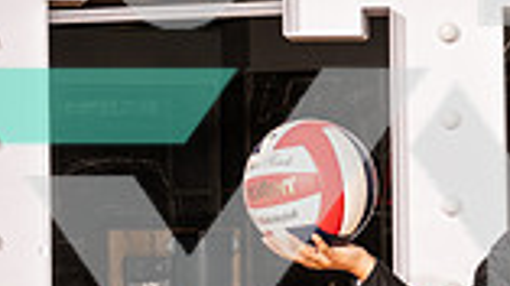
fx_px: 2513
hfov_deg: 11.3
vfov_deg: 6.5
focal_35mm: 186
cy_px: 214
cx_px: 646
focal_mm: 48
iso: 200
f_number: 11
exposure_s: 1/250
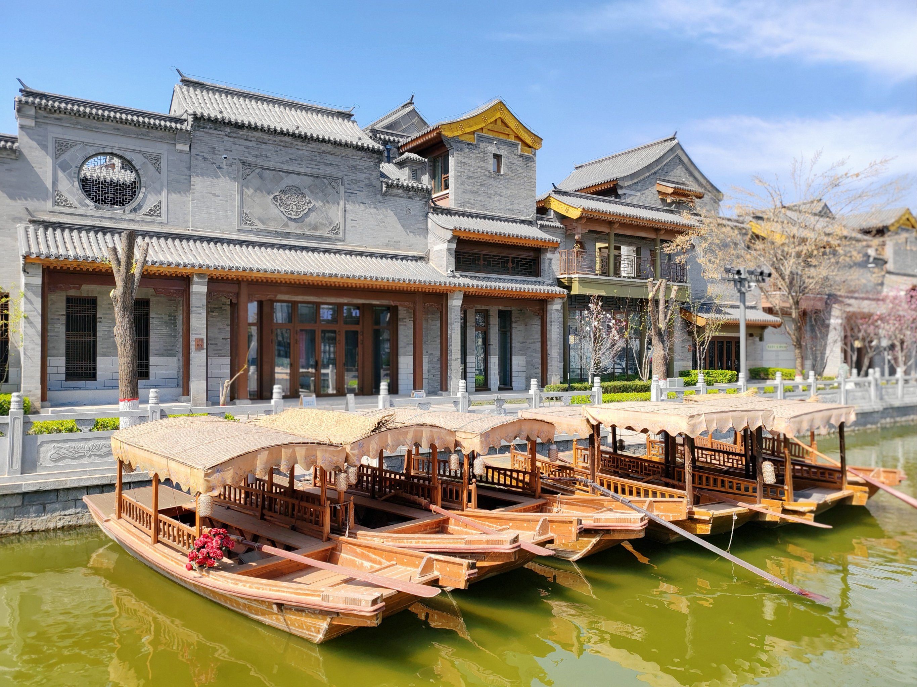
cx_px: 458
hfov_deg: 65.3
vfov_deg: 51.4
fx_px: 715
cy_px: 344
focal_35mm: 27
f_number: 4
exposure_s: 1/556
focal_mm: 6.14
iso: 50
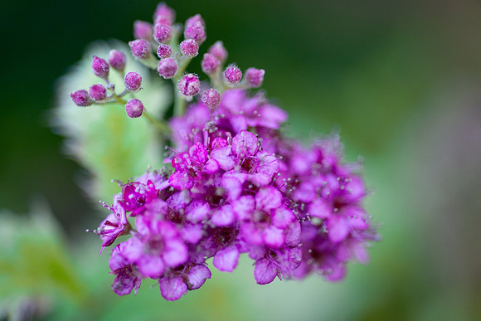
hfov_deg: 33.4
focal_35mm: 60
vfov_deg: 22.6
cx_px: 240
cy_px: 160
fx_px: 802
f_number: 4.2
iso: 800
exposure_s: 1/320
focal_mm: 60
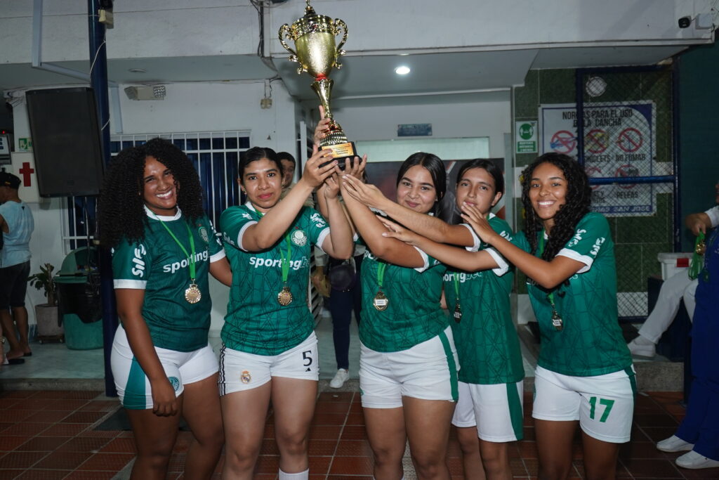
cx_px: 360
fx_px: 679
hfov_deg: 55.8
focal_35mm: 34
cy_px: 240
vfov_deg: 38.9
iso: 800
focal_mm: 23
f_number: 4.5
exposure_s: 1/60
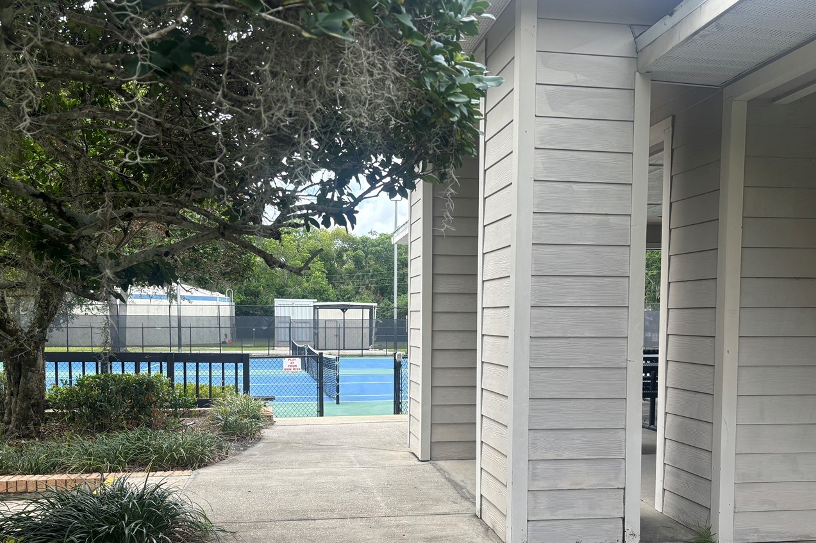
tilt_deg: -3.7
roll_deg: -0.3
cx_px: 408
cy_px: 361
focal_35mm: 34
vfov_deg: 38.4
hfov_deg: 55.8
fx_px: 770
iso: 50
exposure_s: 1/758
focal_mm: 5.96
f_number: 1.6
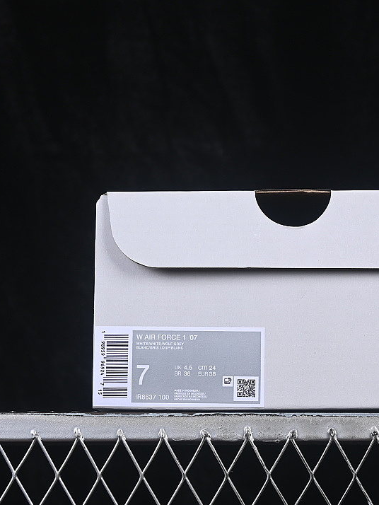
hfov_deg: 13.5
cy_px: 254
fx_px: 1590
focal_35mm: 109
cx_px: 292
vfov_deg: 18.0
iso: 160
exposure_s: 1/100
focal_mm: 50
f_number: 8
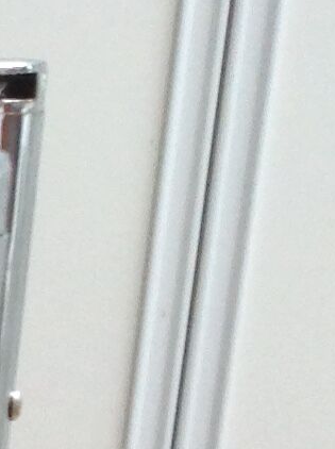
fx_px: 2783
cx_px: -673
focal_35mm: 215
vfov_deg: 8.0
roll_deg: +0.8
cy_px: 1309
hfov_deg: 6.3
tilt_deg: -28.5
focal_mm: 4.28
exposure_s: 1/15
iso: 64
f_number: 2.4
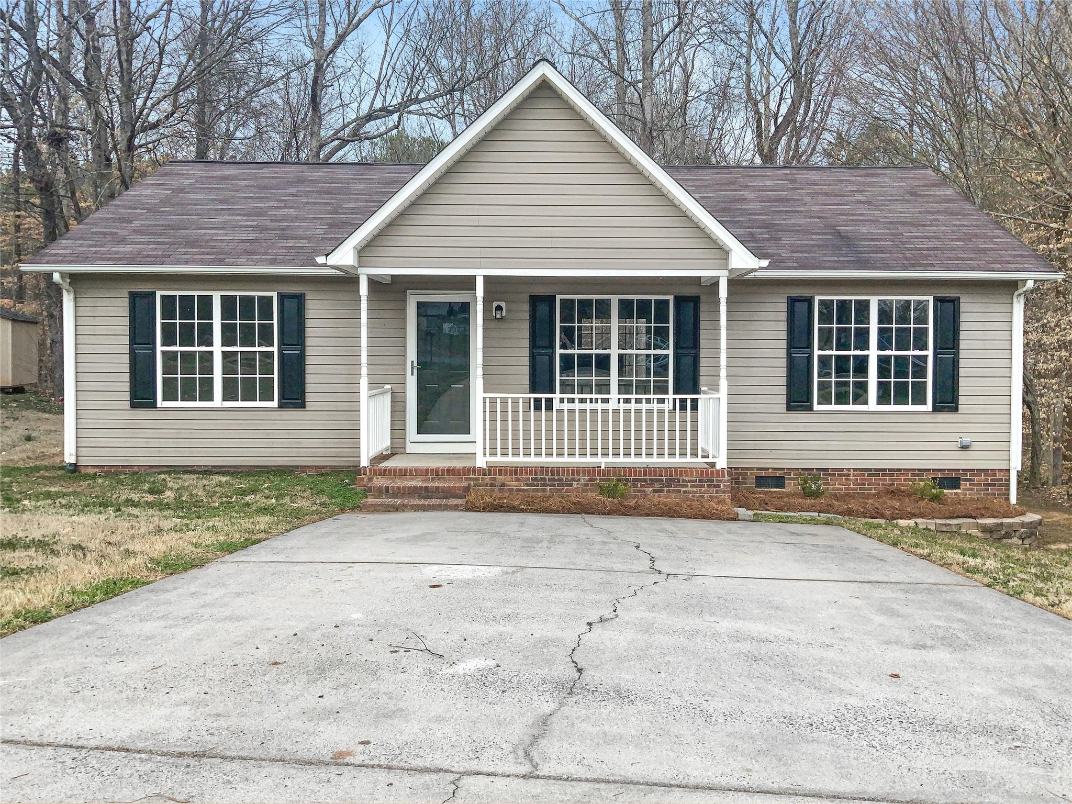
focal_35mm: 29
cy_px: 402
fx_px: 898
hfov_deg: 61.7
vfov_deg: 48.2
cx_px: 536
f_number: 1.8
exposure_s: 1/250
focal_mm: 3
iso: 16
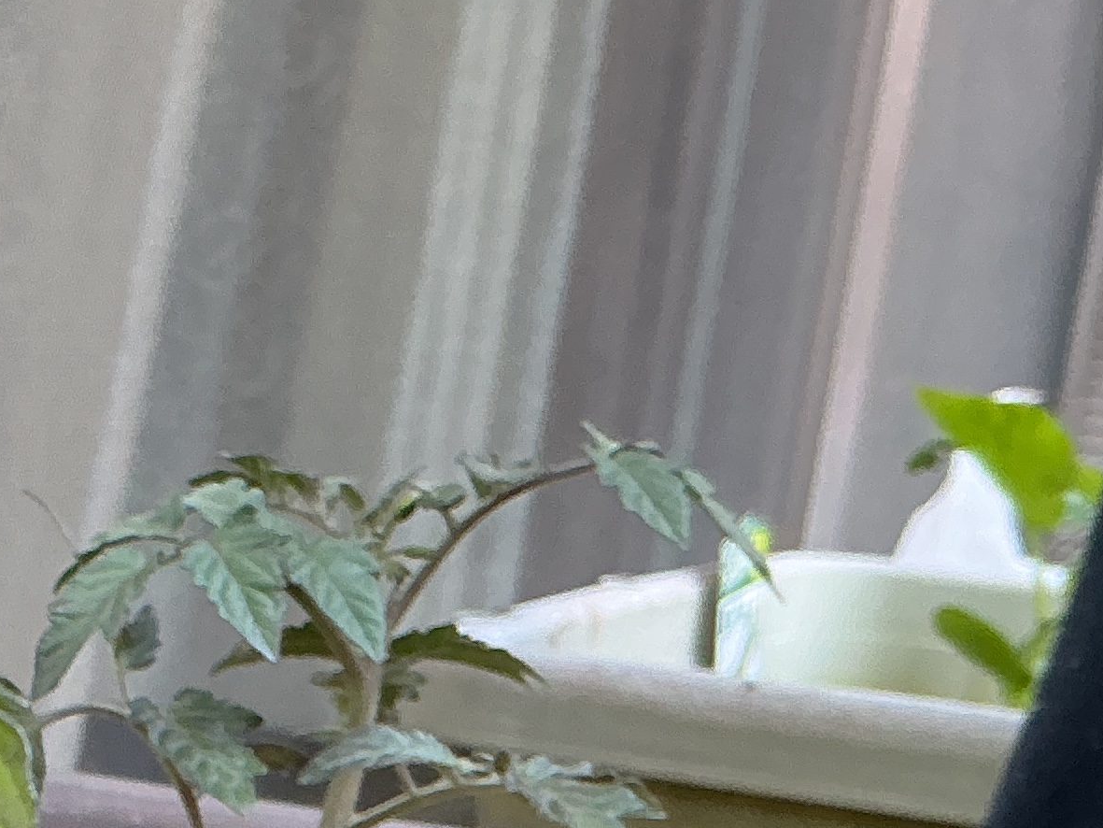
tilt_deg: -16.4
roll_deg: -4.2
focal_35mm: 99
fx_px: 3155
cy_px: 1090
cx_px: -474
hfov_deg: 18.0
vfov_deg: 14.3
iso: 64
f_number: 1.8
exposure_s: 1/100
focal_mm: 3
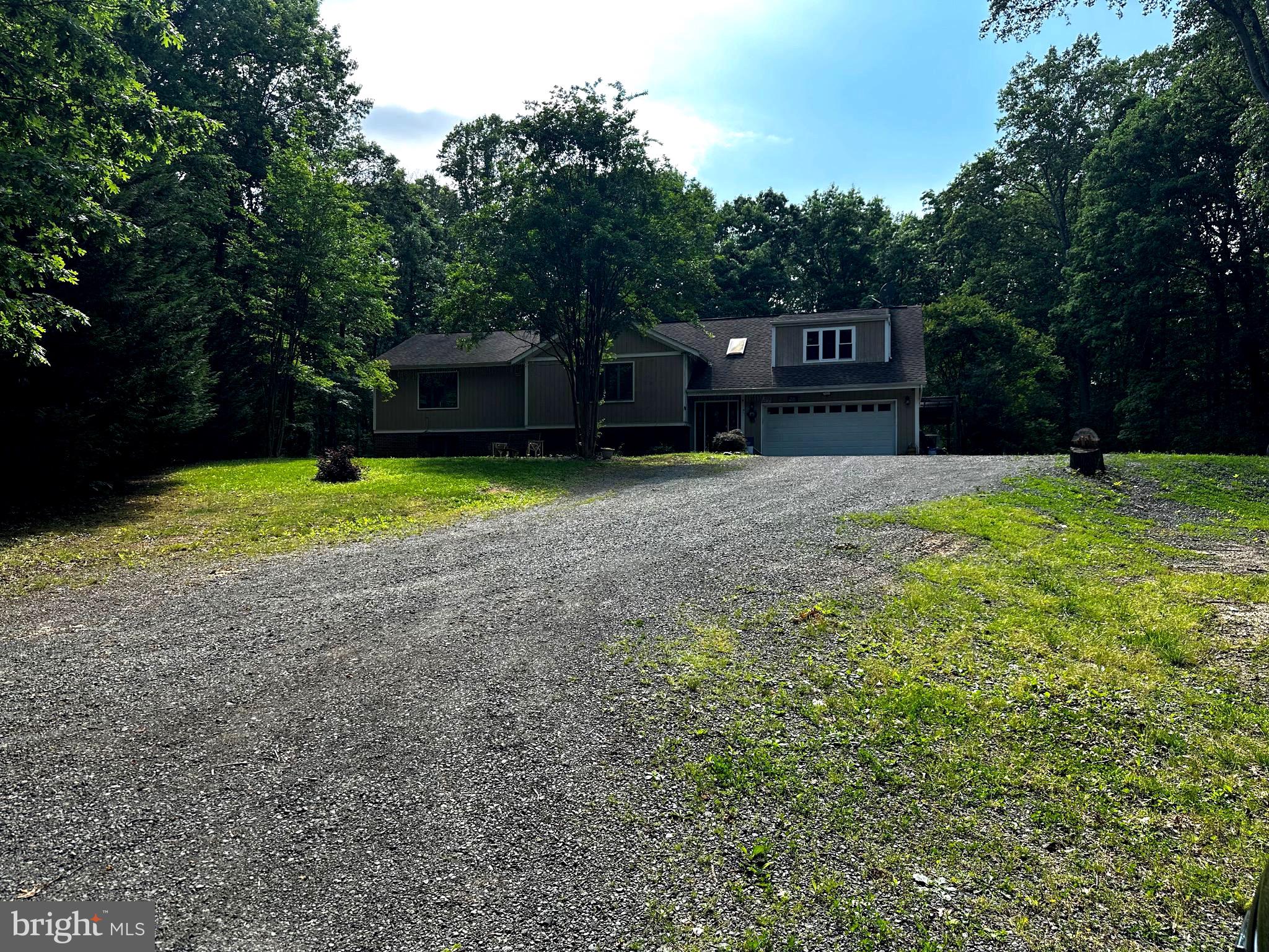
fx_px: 880
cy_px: 476
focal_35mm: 24
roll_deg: -0.2
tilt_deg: +1.6
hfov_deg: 71.6
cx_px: 634
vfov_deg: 56.8
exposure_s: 1/1357
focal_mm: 6.86
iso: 80
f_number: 1.78
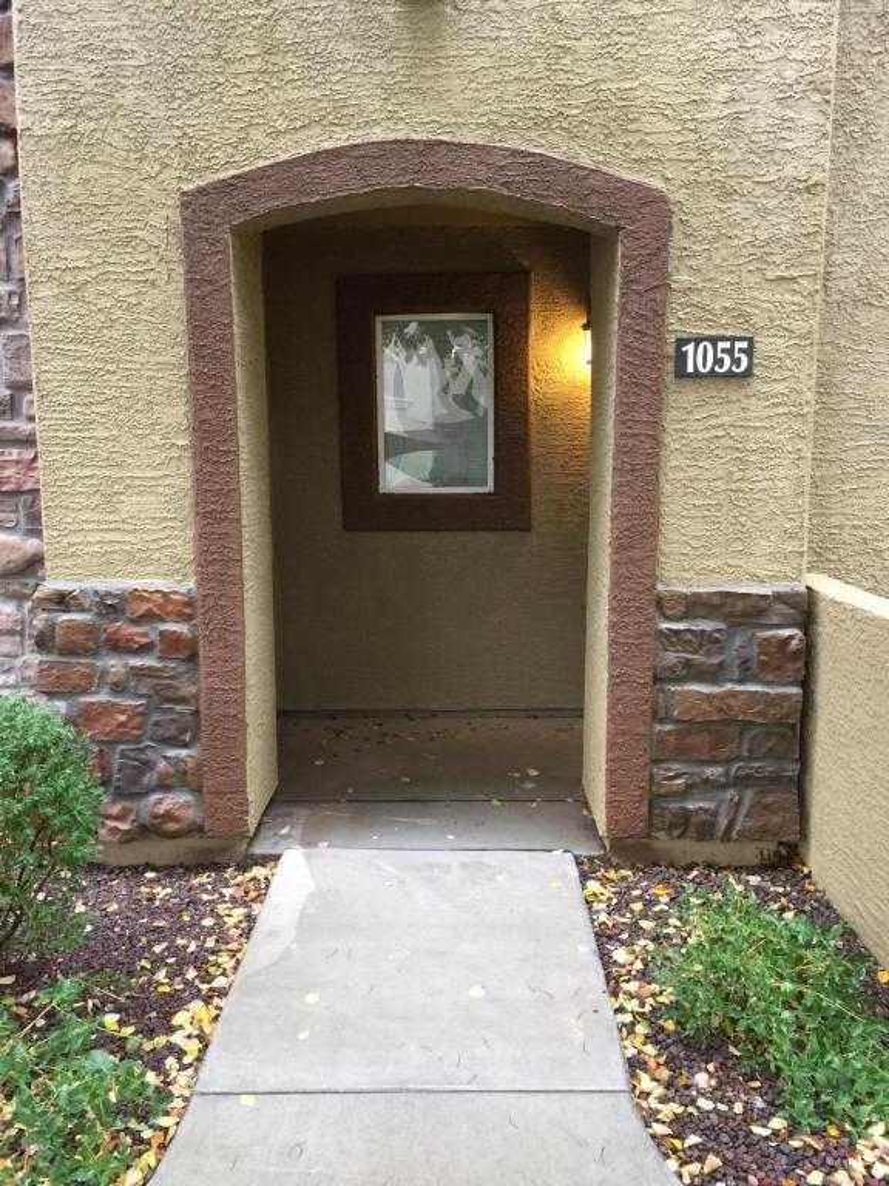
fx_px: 993
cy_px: 593
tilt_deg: -7.0
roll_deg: -0.5
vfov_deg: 61.7
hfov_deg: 48.2
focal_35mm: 29
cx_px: 444
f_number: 2.2
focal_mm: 4.15
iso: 64
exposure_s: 1/15
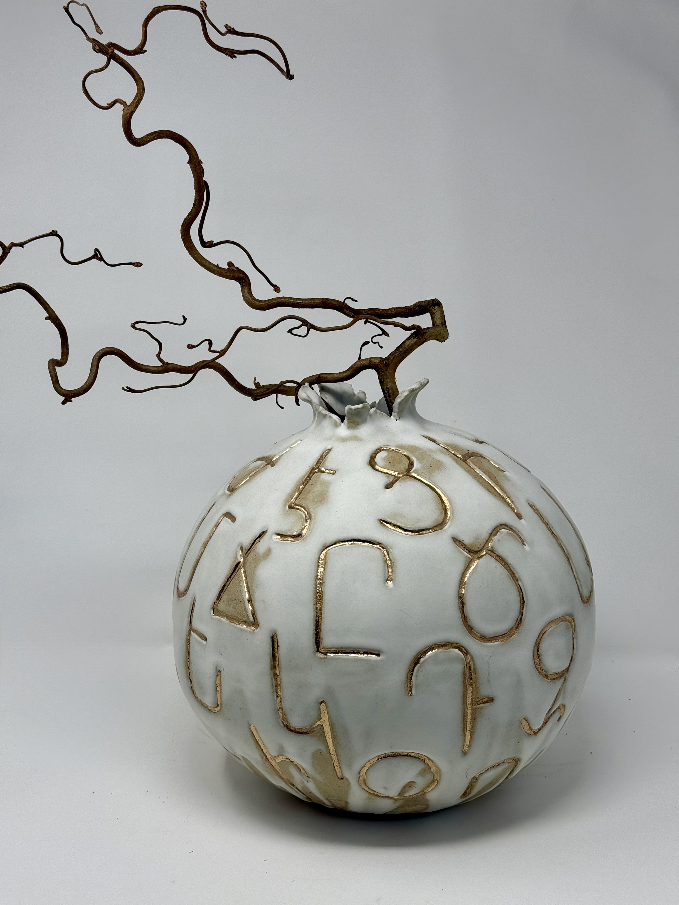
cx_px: 340
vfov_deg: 39.7
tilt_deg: -11.0
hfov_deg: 30.3
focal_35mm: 48
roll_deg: +0.0
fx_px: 1255
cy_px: 452
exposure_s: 1/523
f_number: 1.78
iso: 80
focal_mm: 6.76
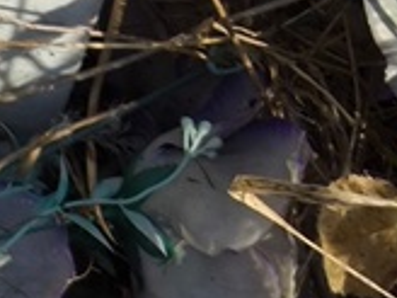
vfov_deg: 6.0
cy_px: -281
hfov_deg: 7.7
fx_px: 2787
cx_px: -468
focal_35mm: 243
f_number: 1.7
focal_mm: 4.71
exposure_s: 1/1158
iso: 50
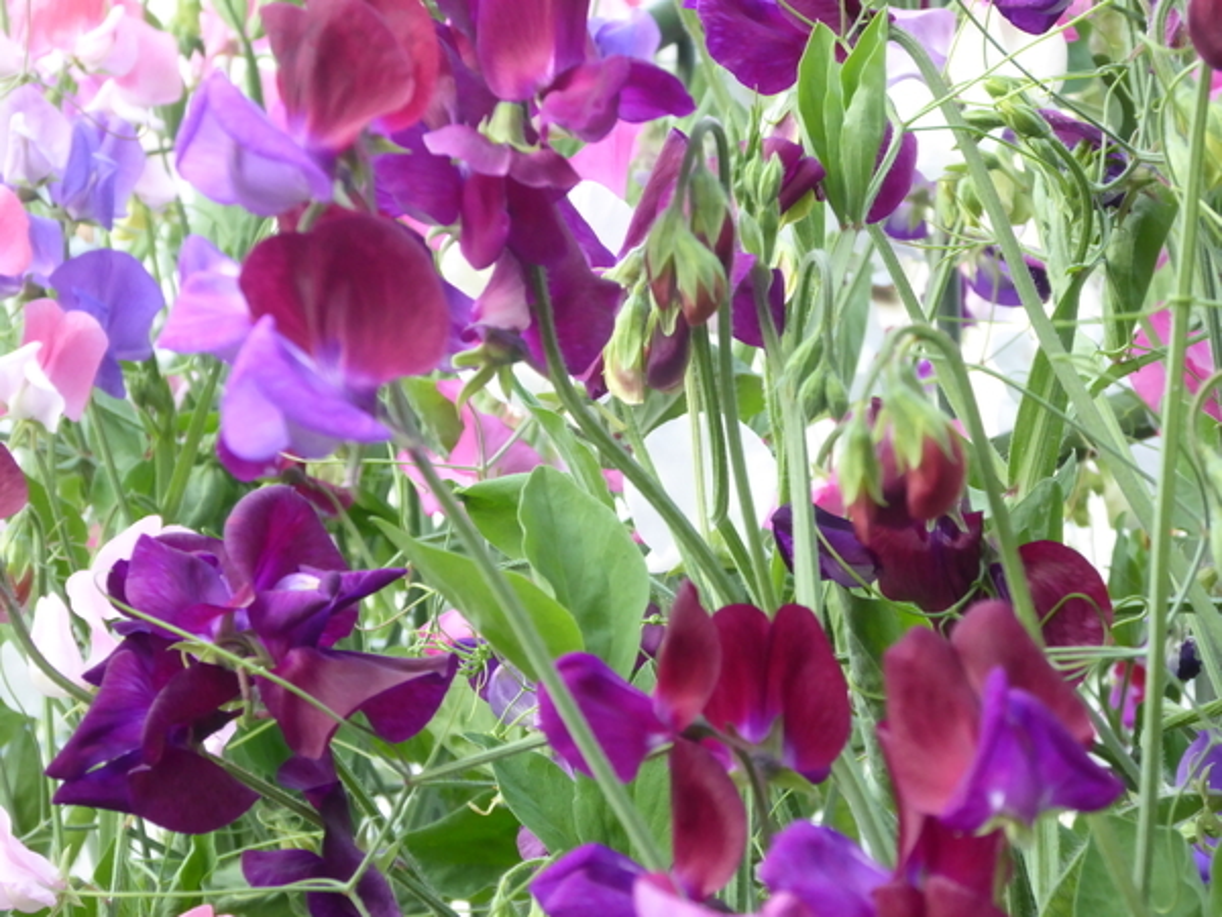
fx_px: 4377
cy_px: 458
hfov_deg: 15.9
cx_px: 611
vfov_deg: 12.0
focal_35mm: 124
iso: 400
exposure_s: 1/60
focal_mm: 22.3
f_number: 5.2
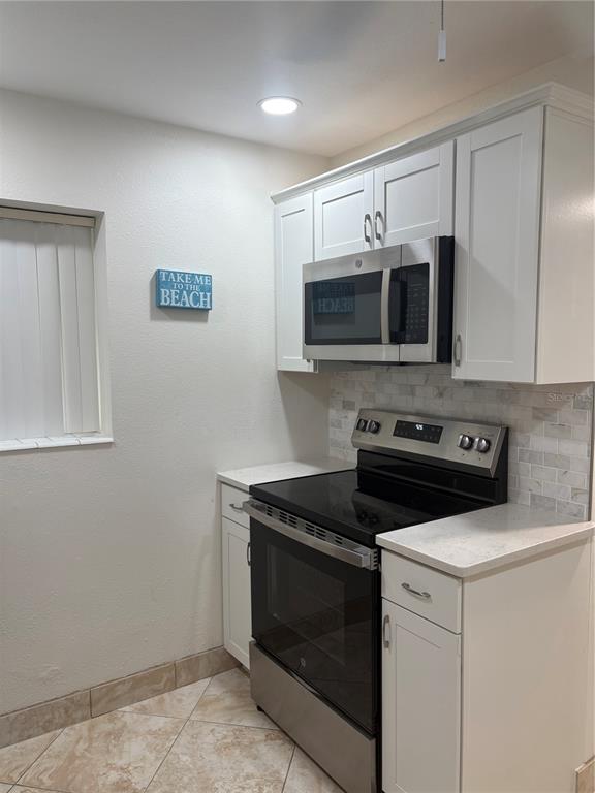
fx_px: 596
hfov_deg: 53.1
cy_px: 396
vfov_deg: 67.3
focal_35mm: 26
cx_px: 298
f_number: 1.6
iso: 80
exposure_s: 1/120
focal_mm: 5.96
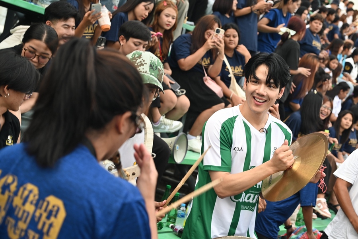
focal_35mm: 48
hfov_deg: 41.1
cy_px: 120
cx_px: 179
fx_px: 477
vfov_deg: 28.1
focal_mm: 48
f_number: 4
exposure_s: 1/400
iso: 640
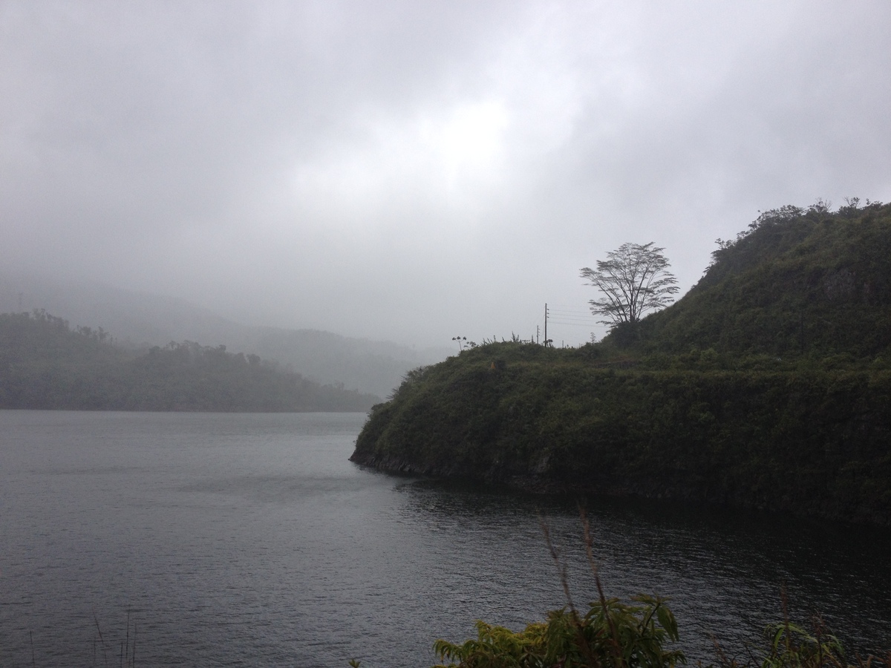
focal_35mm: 35
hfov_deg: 52.6
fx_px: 901
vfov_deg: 40.7
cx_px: 446
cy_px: 334
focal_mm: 4.28
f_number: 2.4
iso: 50
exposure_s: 1/2045
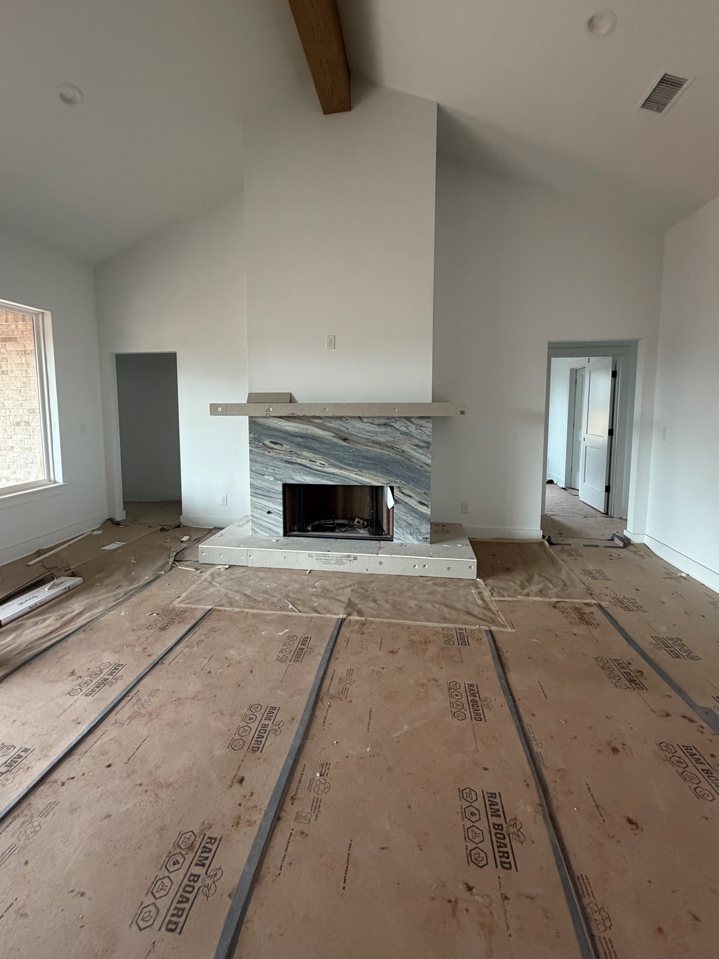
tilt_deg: -4.7
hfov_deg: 81.7
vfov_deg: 98.0
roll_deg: -0.4
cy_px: 446
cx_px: 348
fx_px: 415
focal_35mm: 15
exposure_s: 1/73
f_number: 2.2
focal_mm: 2.22
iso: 320
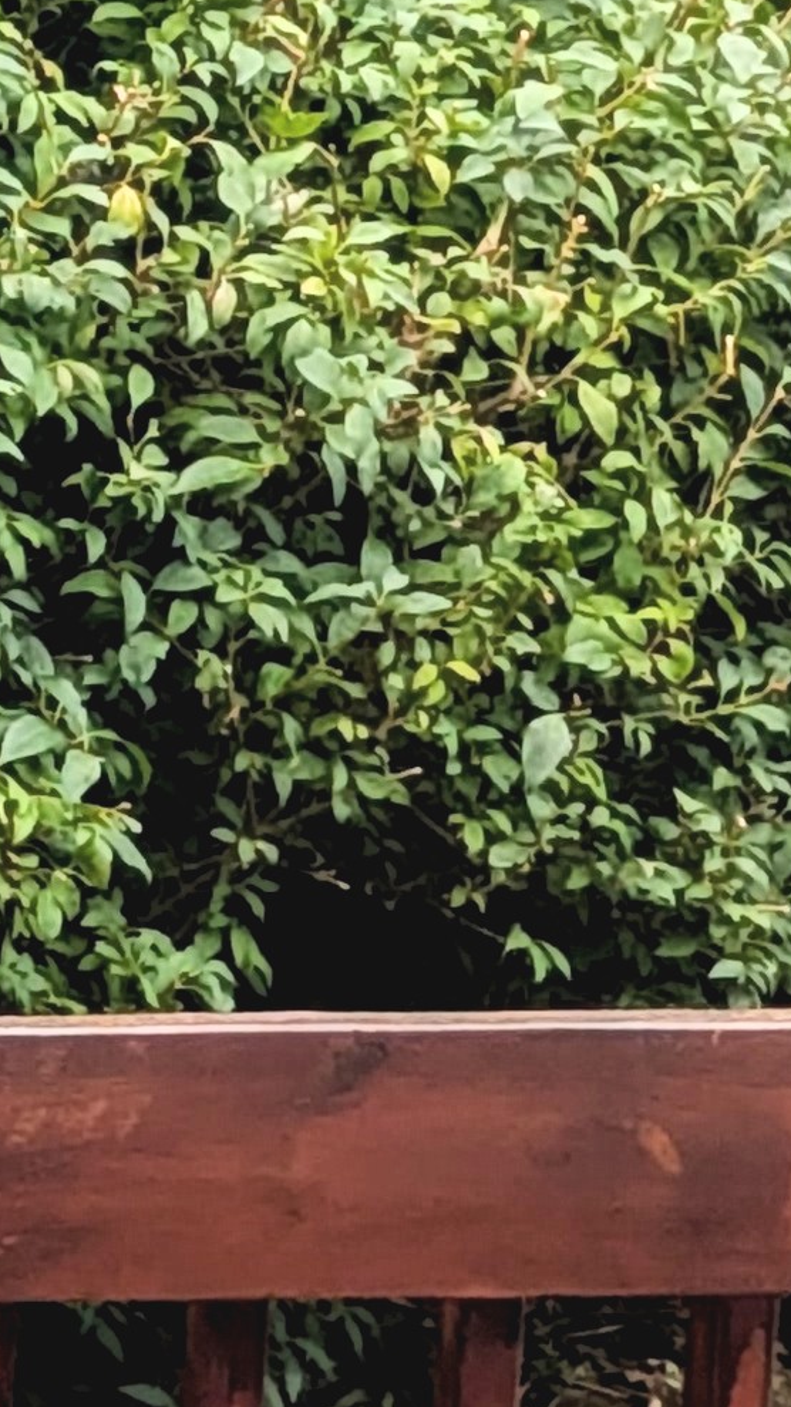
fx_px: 4029
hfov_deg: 9.4
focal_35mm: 108
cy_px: 787
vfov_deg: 19.8
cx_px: -1398
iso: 50
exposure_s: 1/809
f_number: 1.7
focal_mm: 2.02
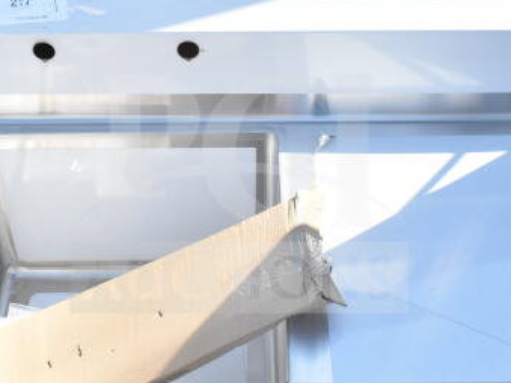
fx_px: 957
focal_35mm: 65
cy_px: 194
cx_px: 238
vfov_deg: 22.6
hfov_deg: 29.9
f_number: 11
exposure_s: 1/640
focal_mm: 25
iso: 1600
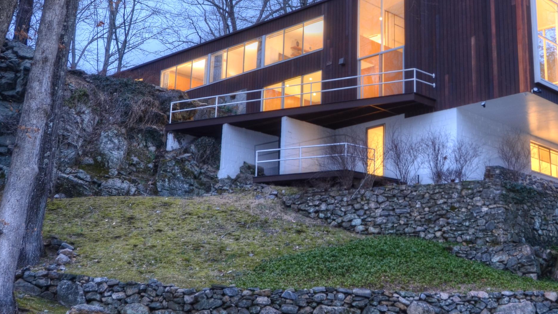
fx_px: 888
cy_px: 72
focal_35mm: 60
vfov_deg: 19.9
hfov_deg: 34.4
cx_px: 399
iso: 320
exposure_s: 3
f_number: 9
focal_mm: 24
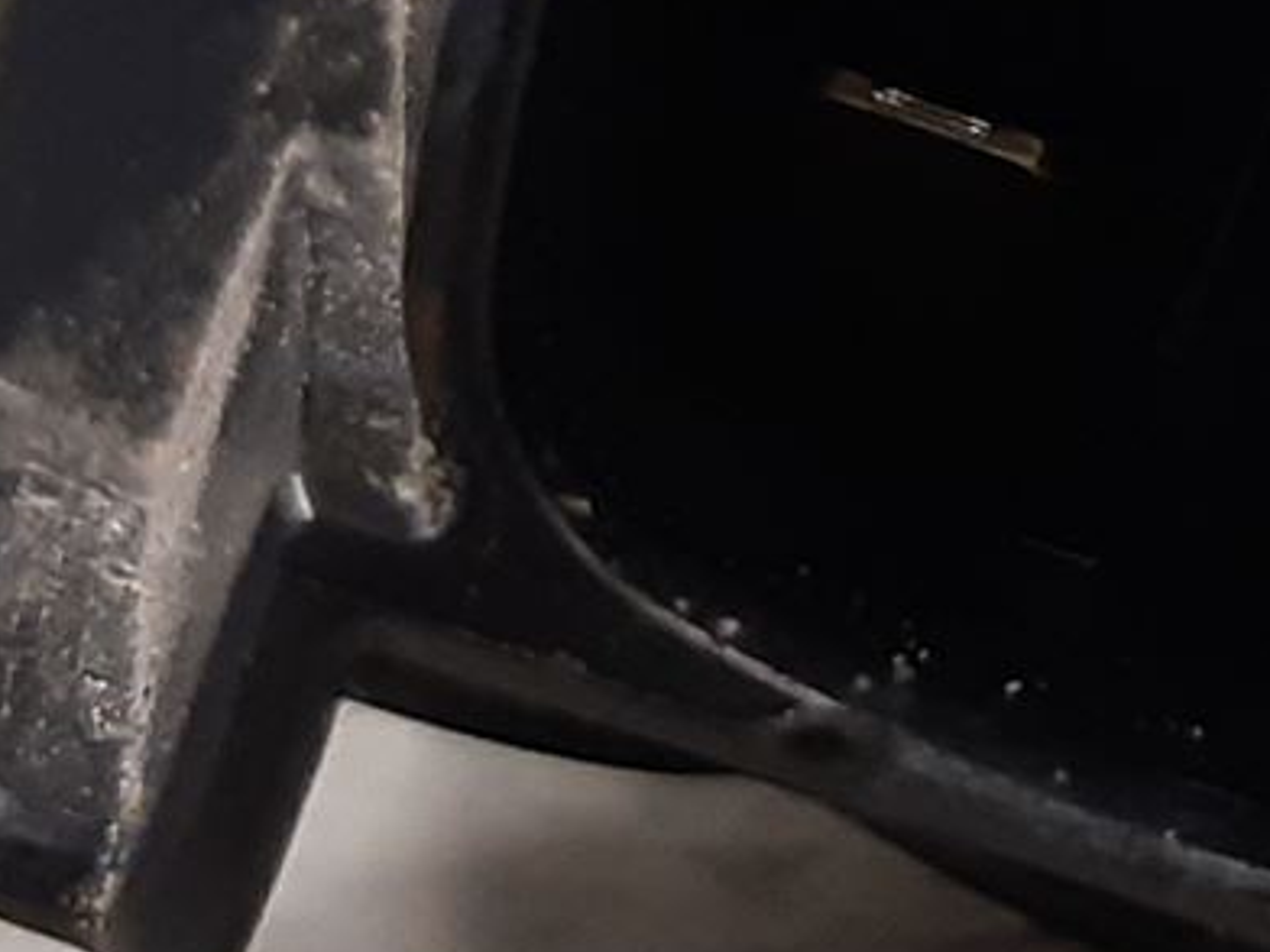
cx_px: 1286
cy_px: -94
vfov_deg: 10.8
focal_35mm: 136
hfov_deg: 14.3
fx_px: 4990
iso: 160
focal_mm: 3.93
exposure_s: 1/50
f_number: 1.7
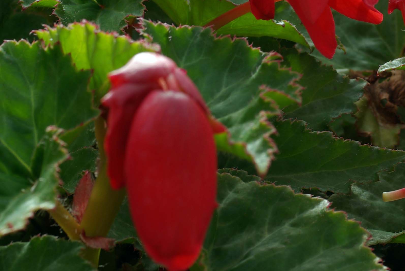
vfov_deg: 7.5
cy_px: -17
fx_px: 2050
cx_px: 423
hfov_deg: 11.2
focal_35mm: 182
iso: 100
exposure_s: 1/125
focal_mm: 50
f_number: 8
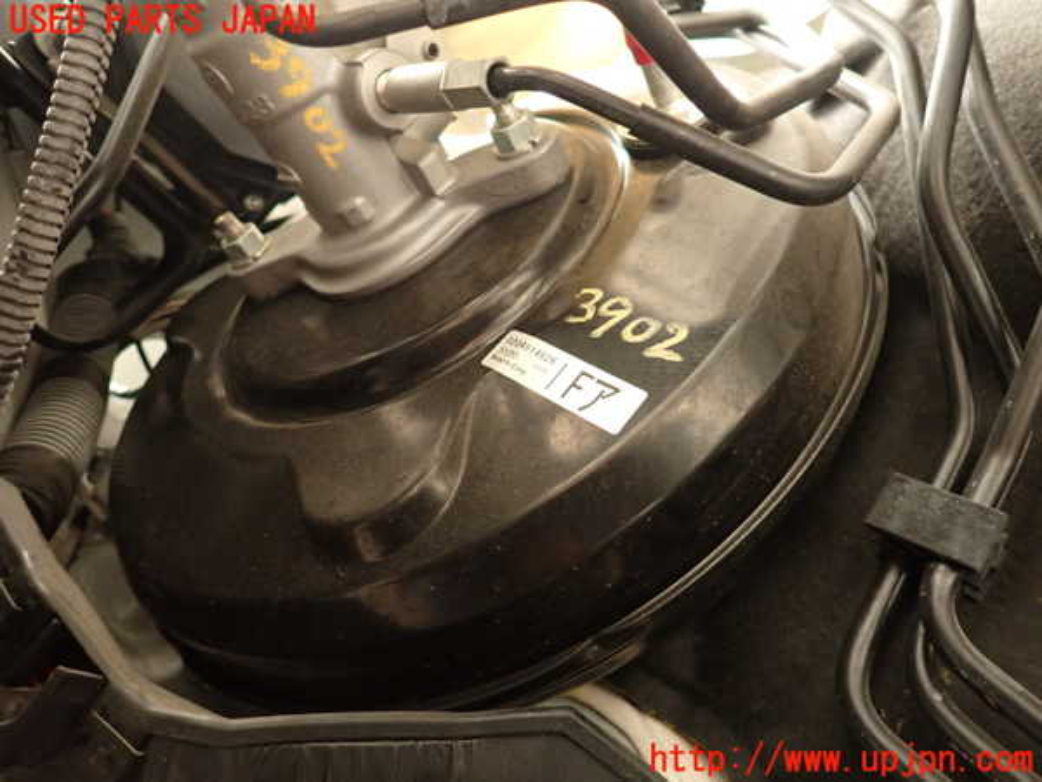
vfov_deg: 54.9
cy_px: 391
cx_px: 521
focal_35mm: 25
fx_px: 753
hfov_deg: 69.4
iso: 320
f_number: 2
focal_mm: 4.5
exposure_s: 1/30
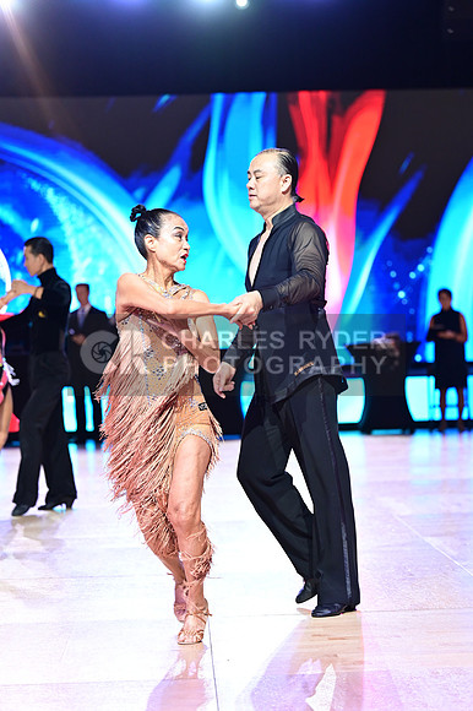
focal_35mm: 83
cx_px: 236
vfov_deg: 24.5
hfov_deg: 16.4
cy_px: 356
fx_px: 1638
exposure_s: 1/320
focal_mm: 83
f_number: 2.8
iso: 1600
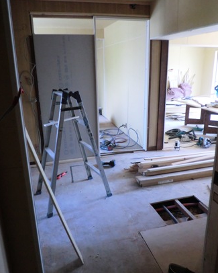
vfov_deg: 62.2
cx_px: 110
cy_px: 134
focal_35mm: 28
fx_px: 226
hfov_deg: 51.5
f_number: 2.8
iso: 250
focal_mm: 4.7
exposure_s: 1/60
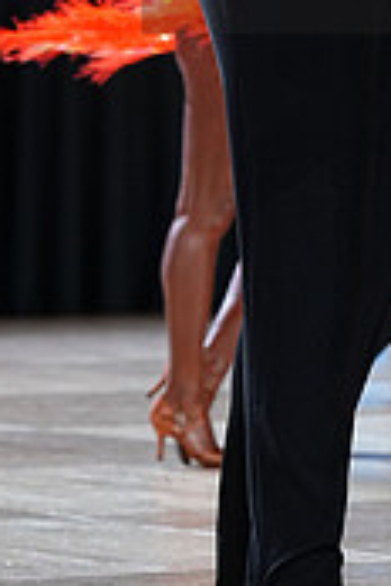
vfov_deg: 4.9
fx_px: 6858
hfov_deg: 3.3
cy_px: -77
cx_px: 608
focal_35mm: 421
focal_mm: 126
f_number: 4
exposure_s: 1/500
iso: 1250
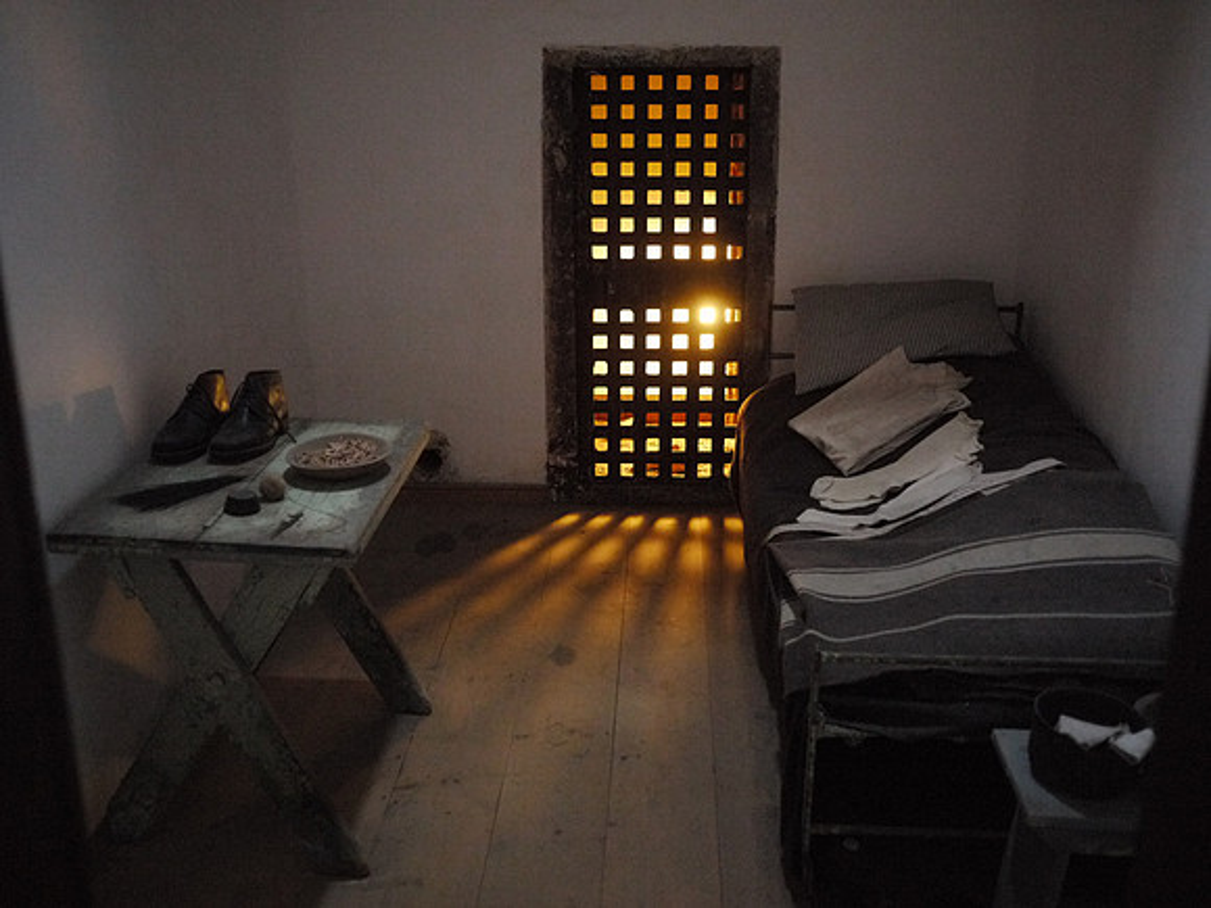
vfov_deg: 36.0
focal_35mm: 40
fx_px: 1399
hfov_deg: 46.8
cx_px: 606
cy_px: 454
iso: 1600
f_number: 1.7
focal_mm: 20
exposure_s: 1/60
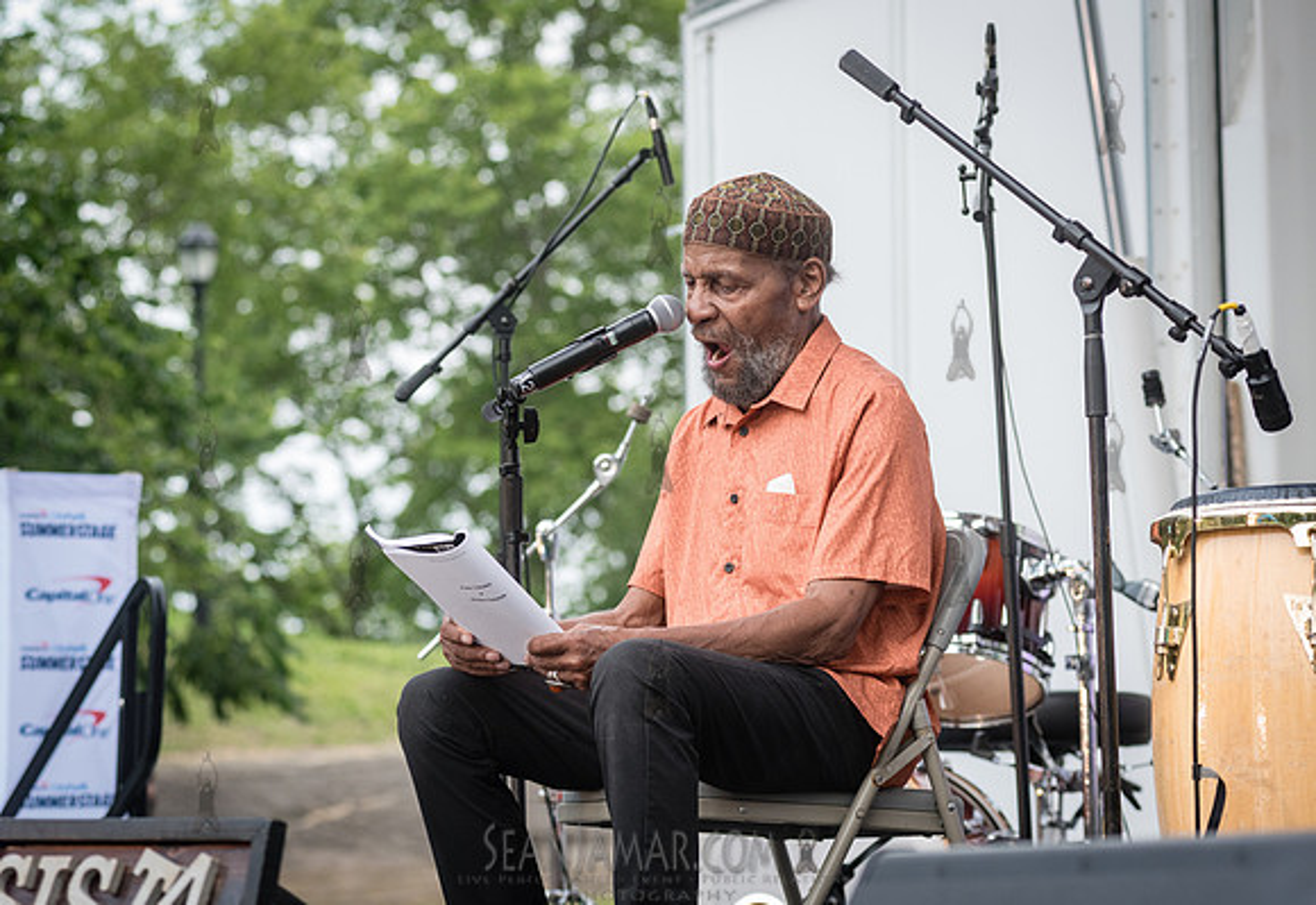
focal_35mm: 118
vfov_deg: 11.9
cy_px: 474
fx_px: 4360
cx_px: 684
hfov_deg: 17.2
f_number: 4.5
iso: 1000
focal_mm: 105
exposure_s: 1/500
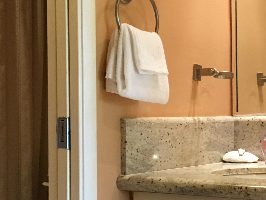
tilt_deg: -0.4
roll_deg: +0.8
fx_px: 599
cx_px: 217
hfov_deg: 24.6
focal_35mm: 78
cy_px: 115
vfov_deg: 18.9
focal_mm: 4.15
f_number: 2.2
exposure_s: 1/30
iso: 125
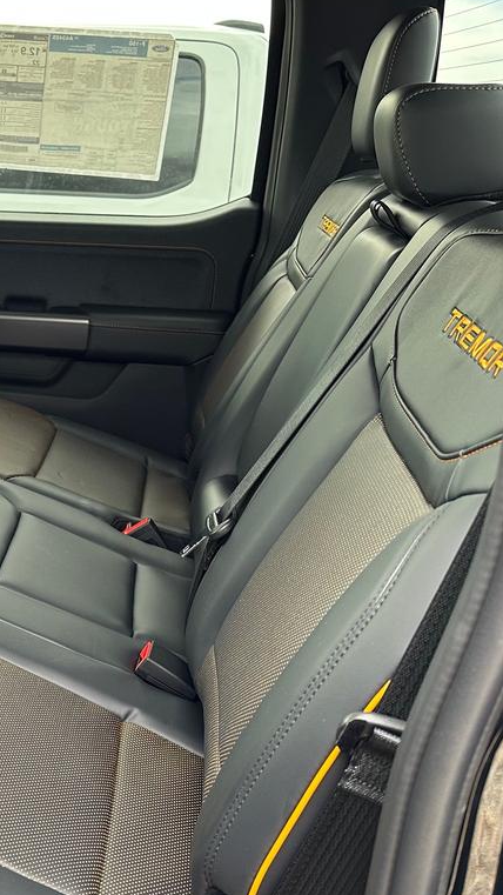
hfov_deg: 24.1
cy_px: 477
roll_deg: -3.8
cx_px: -134
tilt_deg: -19.0
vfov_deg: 46.4
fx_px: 1043
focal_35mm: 44
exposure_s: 1/121
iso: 100
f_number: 1.78
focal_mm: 6.86
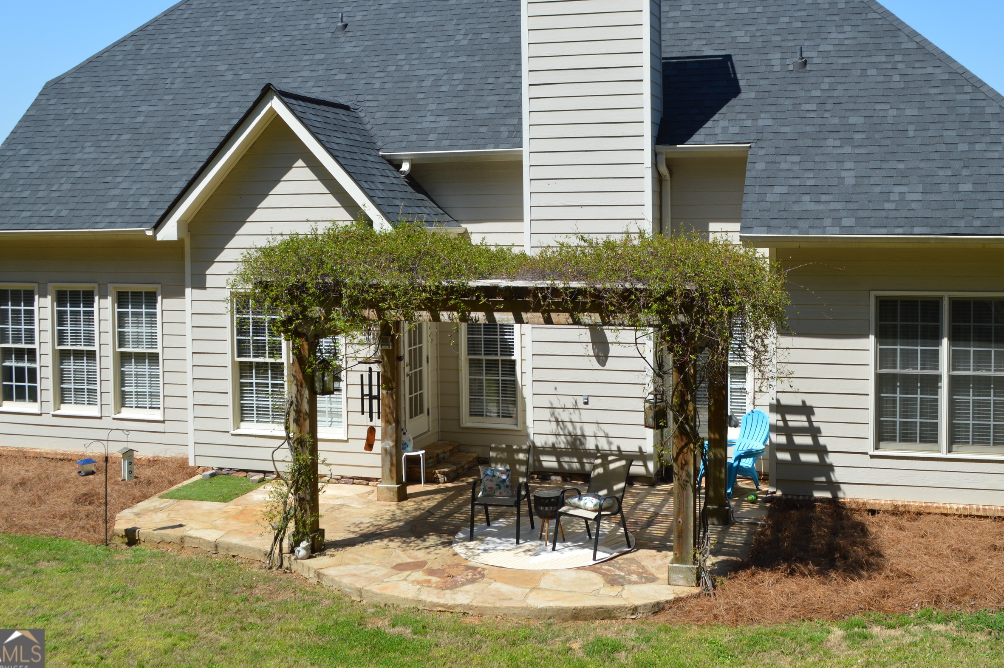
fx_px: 1087
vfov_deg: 33.9
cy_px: 239
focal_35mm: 39
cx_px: 567
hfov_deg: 49.5
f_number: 8
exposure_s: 1/250
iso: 100
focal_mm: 20
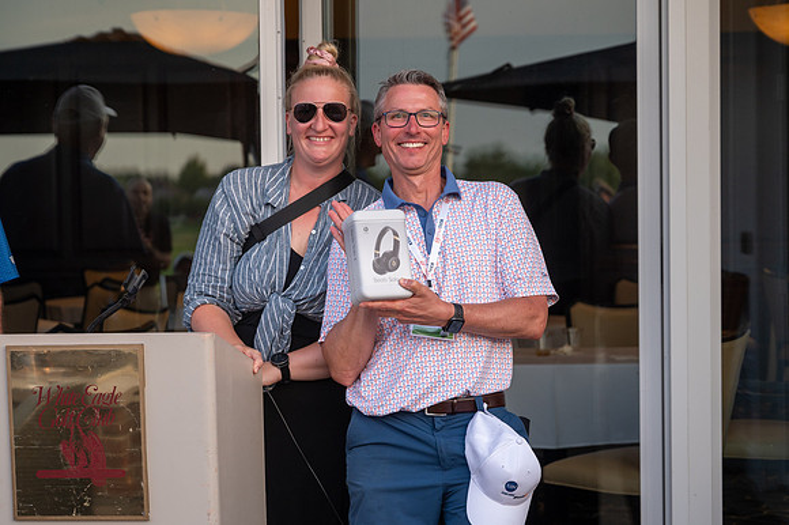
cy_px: 292
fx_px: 1846
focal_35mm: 84
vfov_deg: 16.2
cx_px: 409
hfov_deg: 24.1
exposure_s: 1/500
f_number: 4
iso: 500
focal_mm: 70
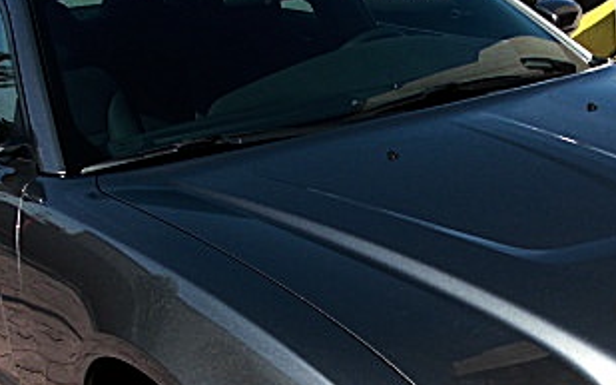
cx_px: 403
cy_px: 321
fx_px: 1326
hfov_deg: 26.0
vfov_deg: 16.4
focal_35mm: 79
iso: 50
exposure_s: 1/800
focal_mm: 6.3
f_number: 2.8
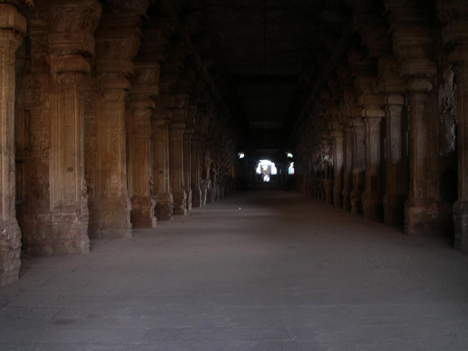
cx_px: 234
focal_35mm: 38
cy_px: 176
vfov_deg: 37.7
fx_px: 514
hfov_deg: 49.0
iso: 100
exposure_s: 2.1
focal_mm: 8
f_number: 7.6
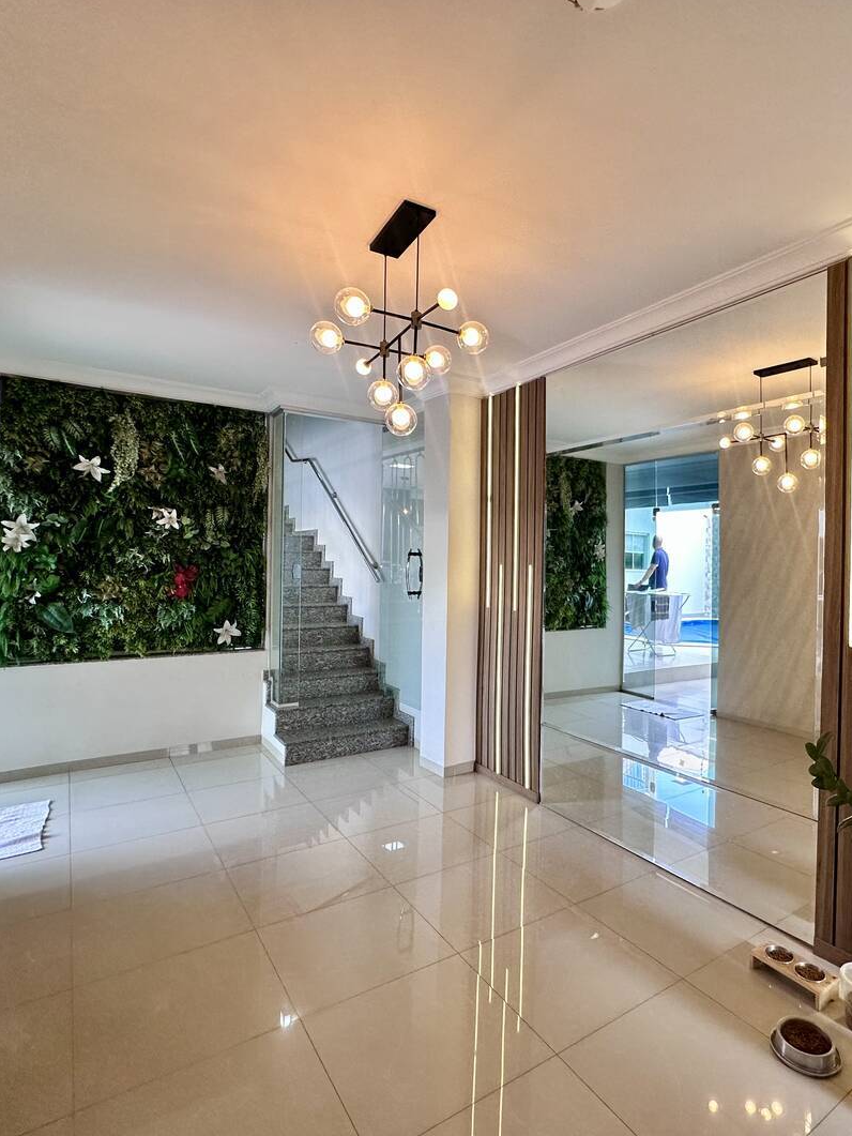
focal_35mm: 19
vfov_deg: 84.7
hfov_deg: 67.7
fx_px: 623
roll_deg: -1.1
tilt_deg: +0.8
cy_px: 566
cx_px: 529
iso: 200
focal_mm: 2.22
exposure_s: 1/120
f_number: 2.2
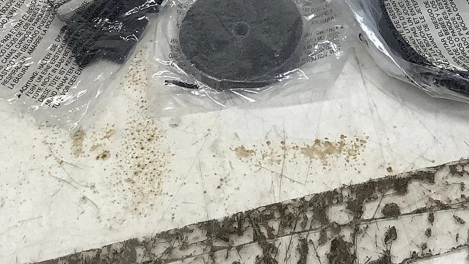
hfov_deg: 27.5
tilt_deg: -44.7
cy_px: -92
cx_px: 352
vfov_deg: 15.1
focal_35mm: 76
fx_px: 945
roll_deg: +0.4
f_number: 2.4
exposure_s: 1/120
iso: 64
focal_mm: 3.3
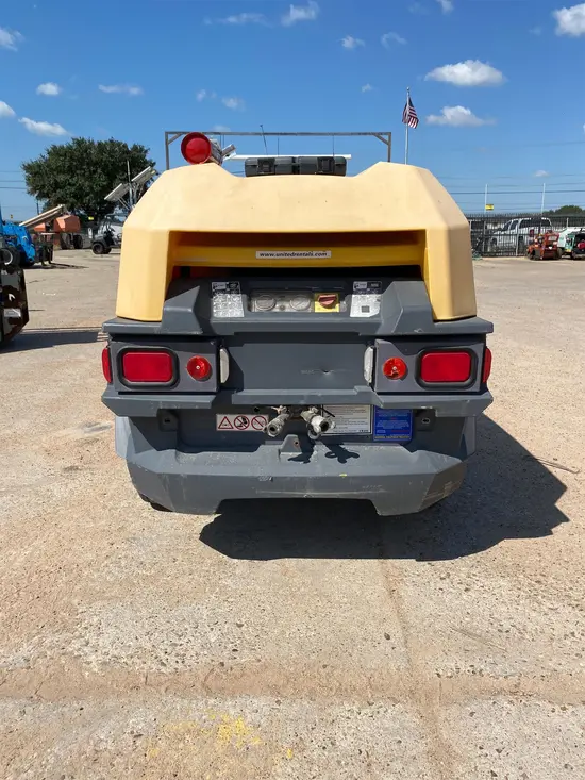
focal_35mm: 26
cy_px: 390
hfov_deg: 53.1
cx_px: 292
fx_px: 586
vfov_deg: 67.3
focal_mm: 4.25
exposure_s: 1/4444
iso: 32
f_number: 1.8
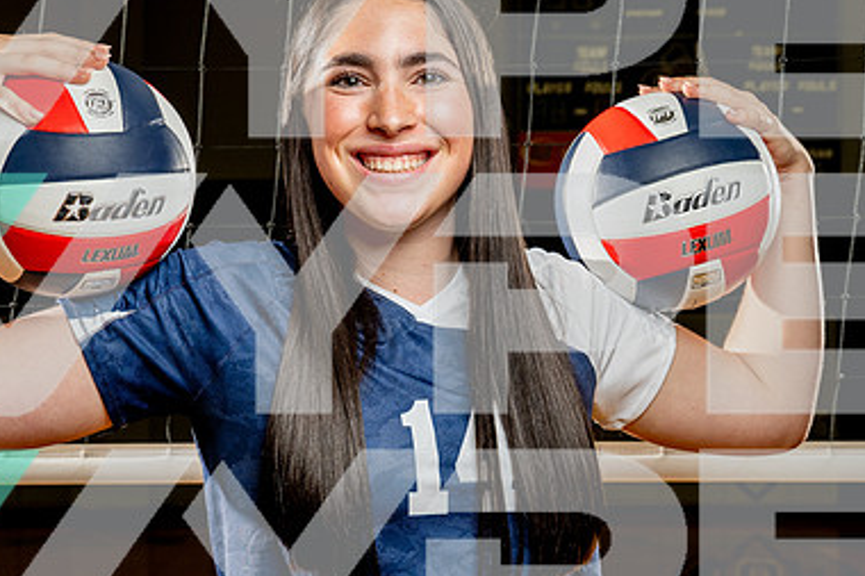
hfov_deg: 23.4
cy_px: 290
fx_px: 2089
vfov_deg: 15.7
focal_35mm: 87
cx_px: 390
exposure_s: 1/250
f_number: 8
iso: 1000
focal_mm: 53
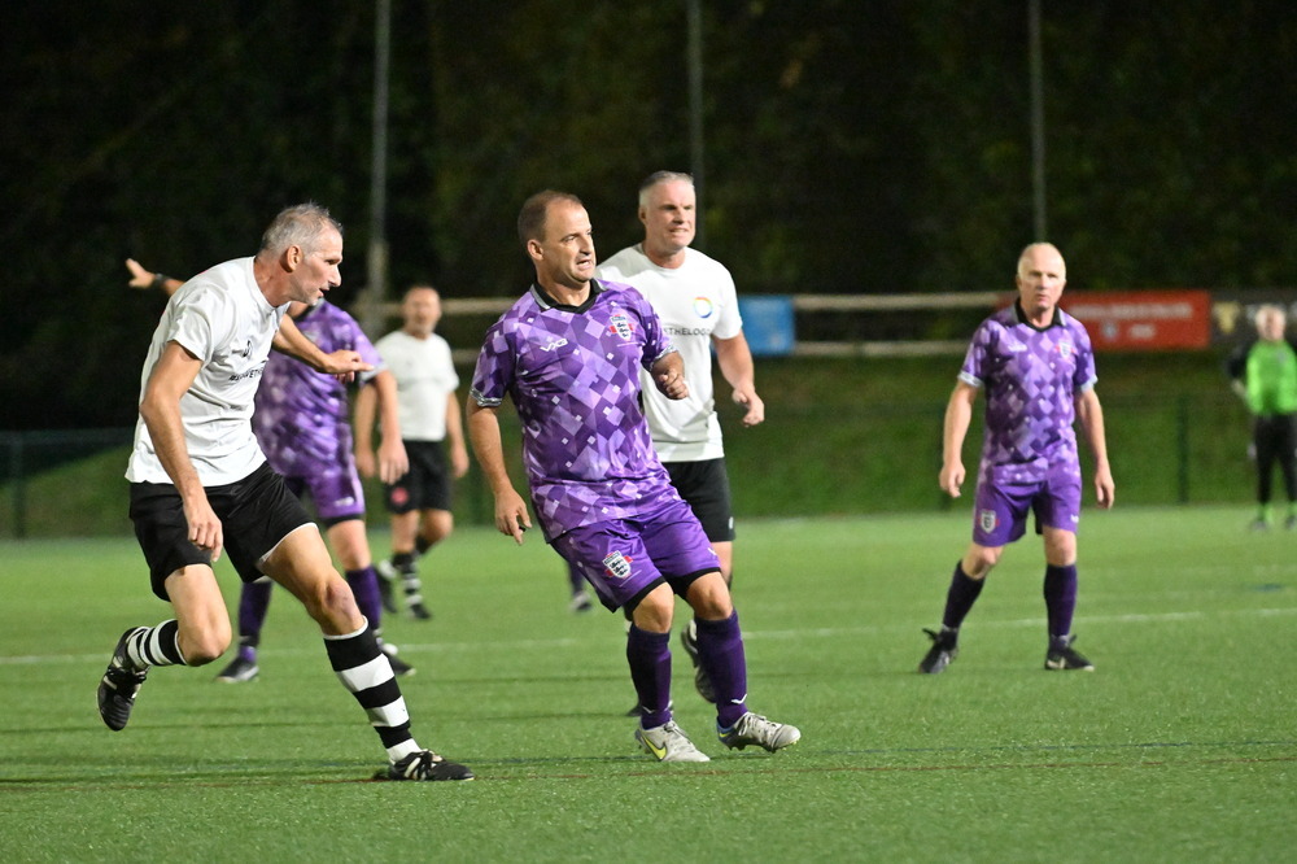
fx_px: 10264
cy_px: 432
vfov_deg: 4.8
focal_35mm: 285
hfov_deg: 7.2
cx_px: 648
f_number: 4.5
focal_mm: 190
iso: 8000
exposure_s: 1/640
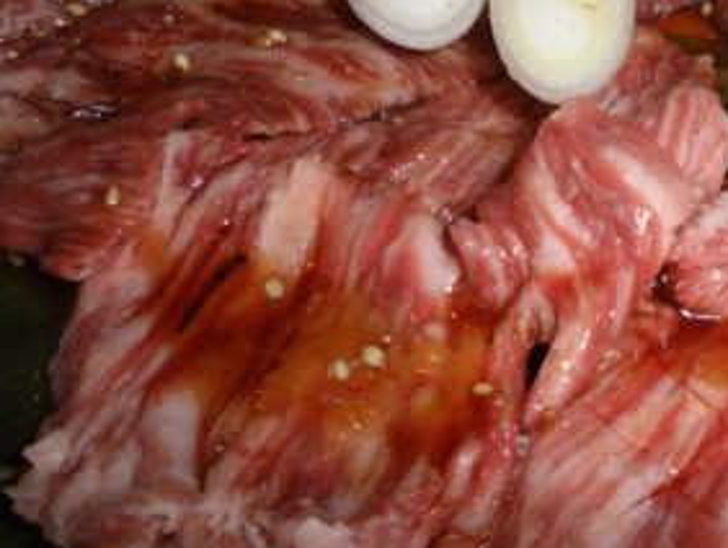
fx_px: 1242
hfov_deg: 31.8
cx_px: 578
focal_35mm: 59
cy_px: 145
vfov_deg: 24.6
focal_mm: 6.6
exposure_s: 1/30
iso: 200
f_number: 10
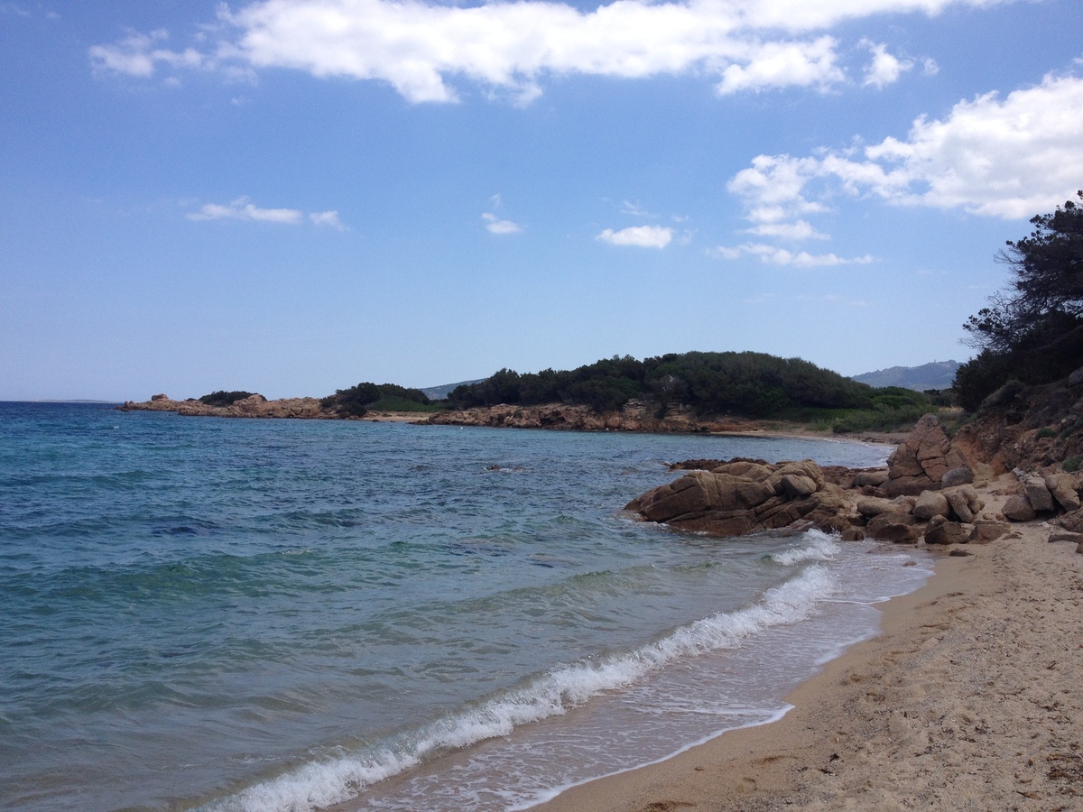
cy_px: 406
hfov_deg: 52.6
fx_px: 1095
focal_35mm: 35
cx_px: 542
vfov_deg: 40.7
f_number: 2.4
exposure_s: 1/1842
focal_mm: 4.28
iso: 50
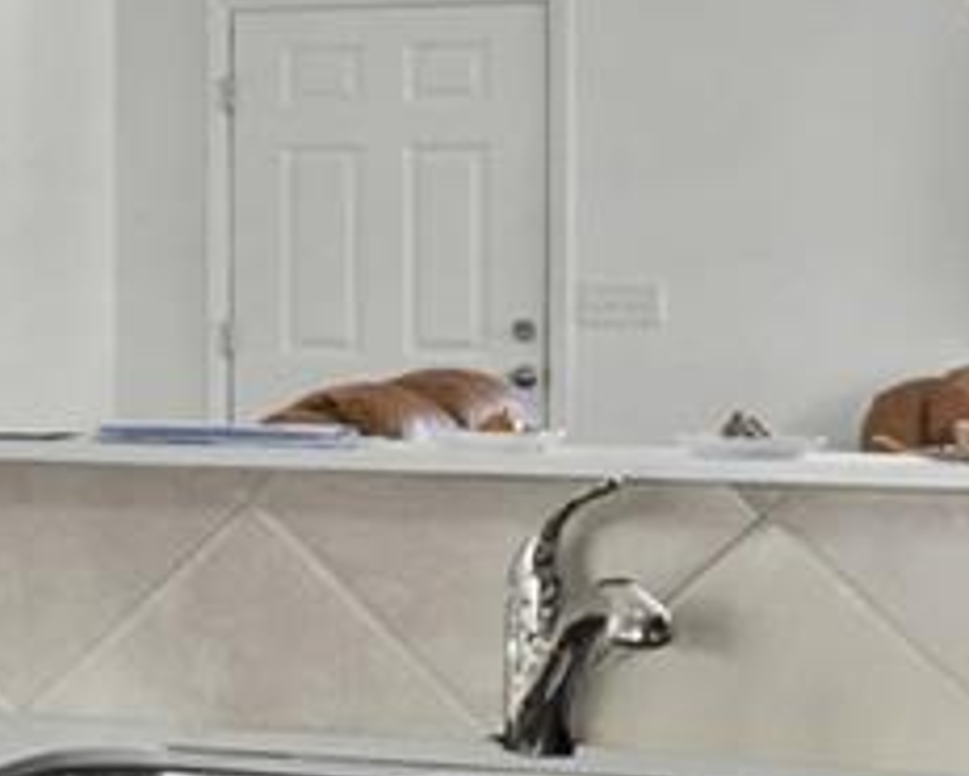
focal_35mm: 133
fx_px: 3816
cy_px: 279
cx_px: -1107
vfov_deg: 11.6
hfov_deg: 12.4
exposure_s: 1
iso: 100
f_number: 8
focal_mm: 16
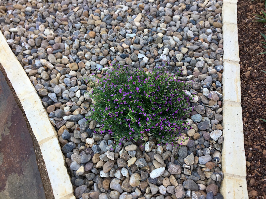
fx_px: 223
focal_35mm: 29
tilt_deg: -60.2
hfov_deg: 61.7
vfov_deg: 48.2
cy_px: 100
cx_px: 133
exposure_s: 1/60
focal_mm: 4.15
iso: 32
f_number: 2.2
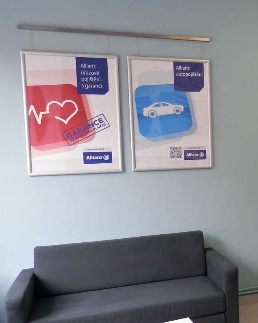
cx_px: 305
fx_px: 468
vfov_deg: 38.0
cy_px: 173
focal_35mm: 49
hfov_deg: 27.3
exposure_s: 1/30
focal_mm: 4.5
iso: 100
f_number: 3
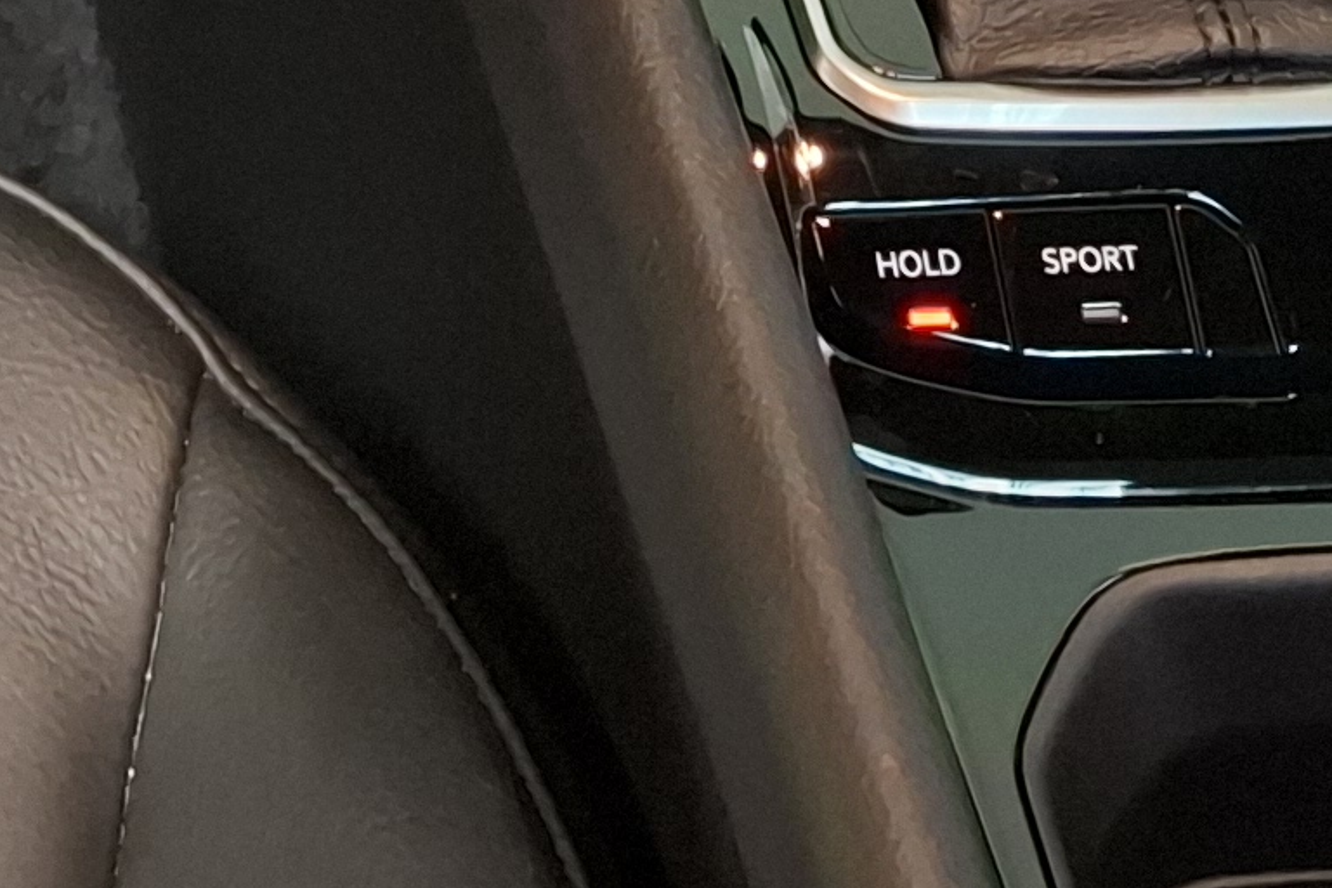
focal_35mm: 127
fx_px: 4699
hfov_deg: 15.8
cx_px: 2
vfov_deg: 9.2
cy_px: -1518
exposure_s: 1/24
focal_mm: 5.54
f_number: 1.8
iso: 800
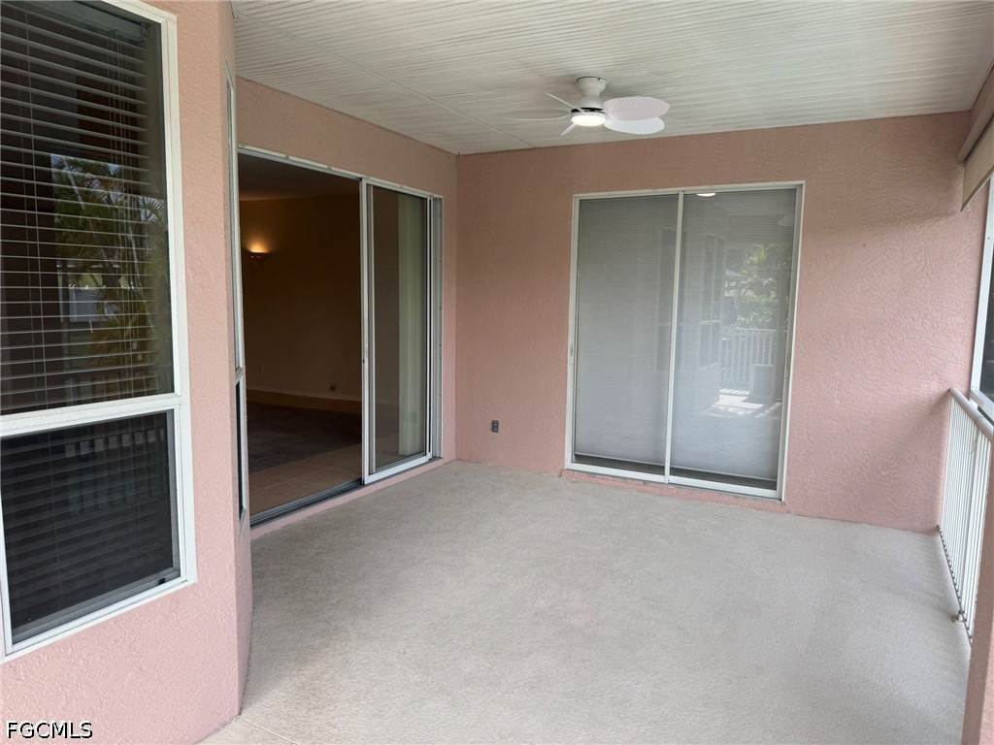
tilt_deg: -6.2
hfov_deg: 71.6
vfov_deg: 56.8
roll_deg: -0.4
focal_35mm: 24
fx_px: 689
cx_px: 497
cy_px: 372
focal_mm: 6.76
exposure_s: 1/491
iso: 100
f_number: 1.78
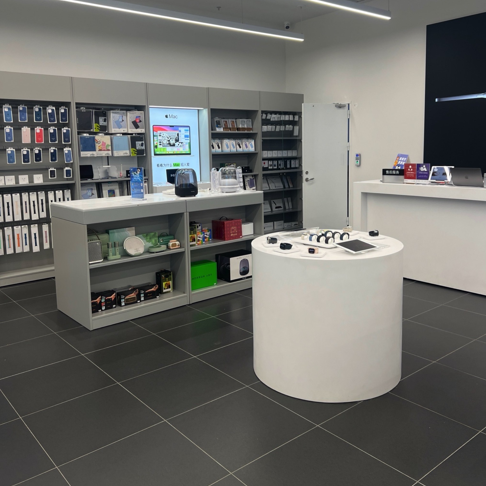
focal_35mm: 31
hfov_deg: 52.5
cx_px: 245
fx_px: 492
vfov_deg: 52.3
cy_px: 202
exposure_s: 1/106
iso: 32
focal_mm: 5.7
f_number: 1.5
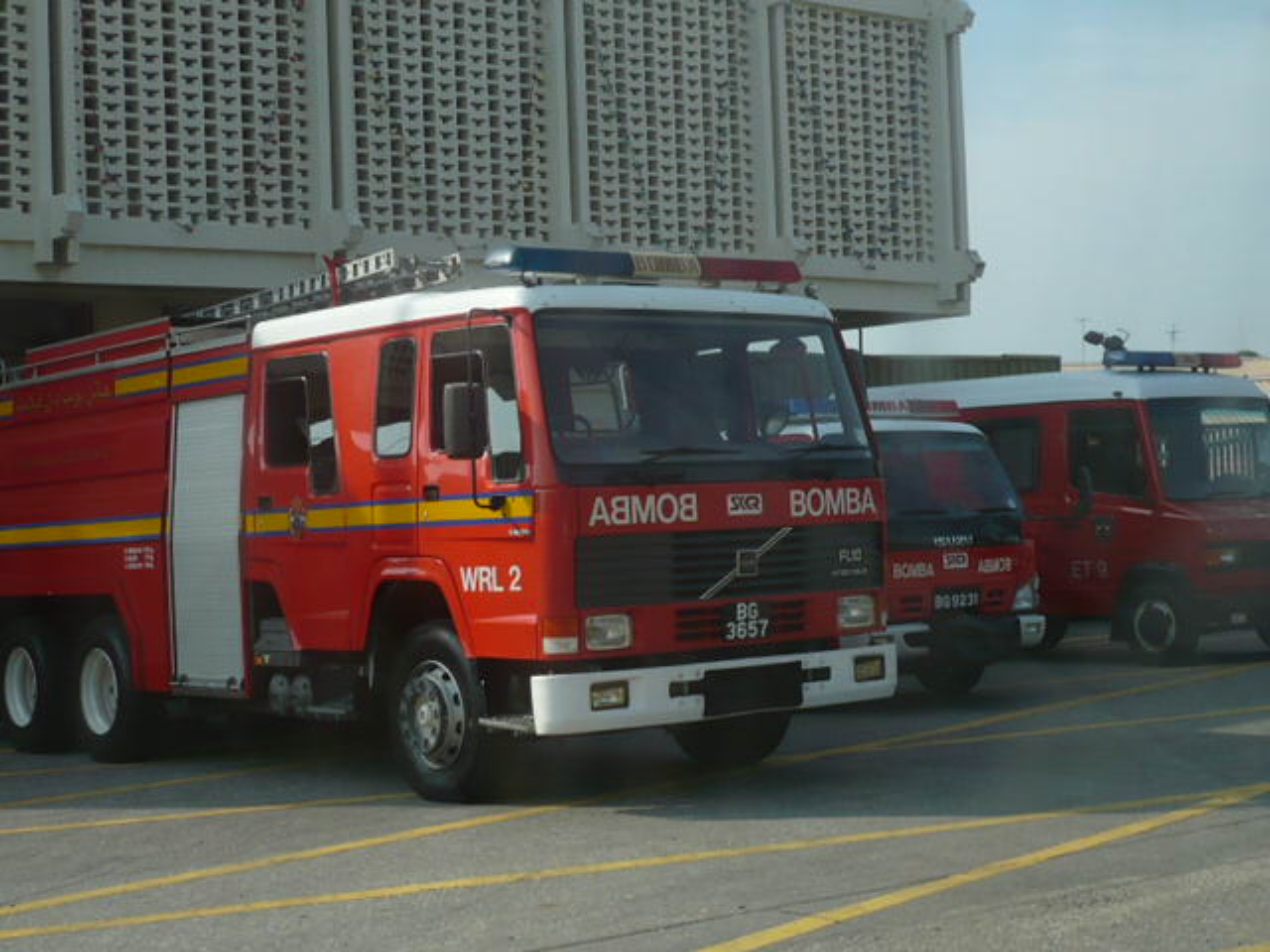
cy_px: 476
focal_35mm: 61
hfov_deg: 31.7
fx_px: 2238
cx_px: 635
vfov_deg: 24.0
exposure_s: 1/1000
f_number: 3.2
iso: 100
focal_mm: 7.5
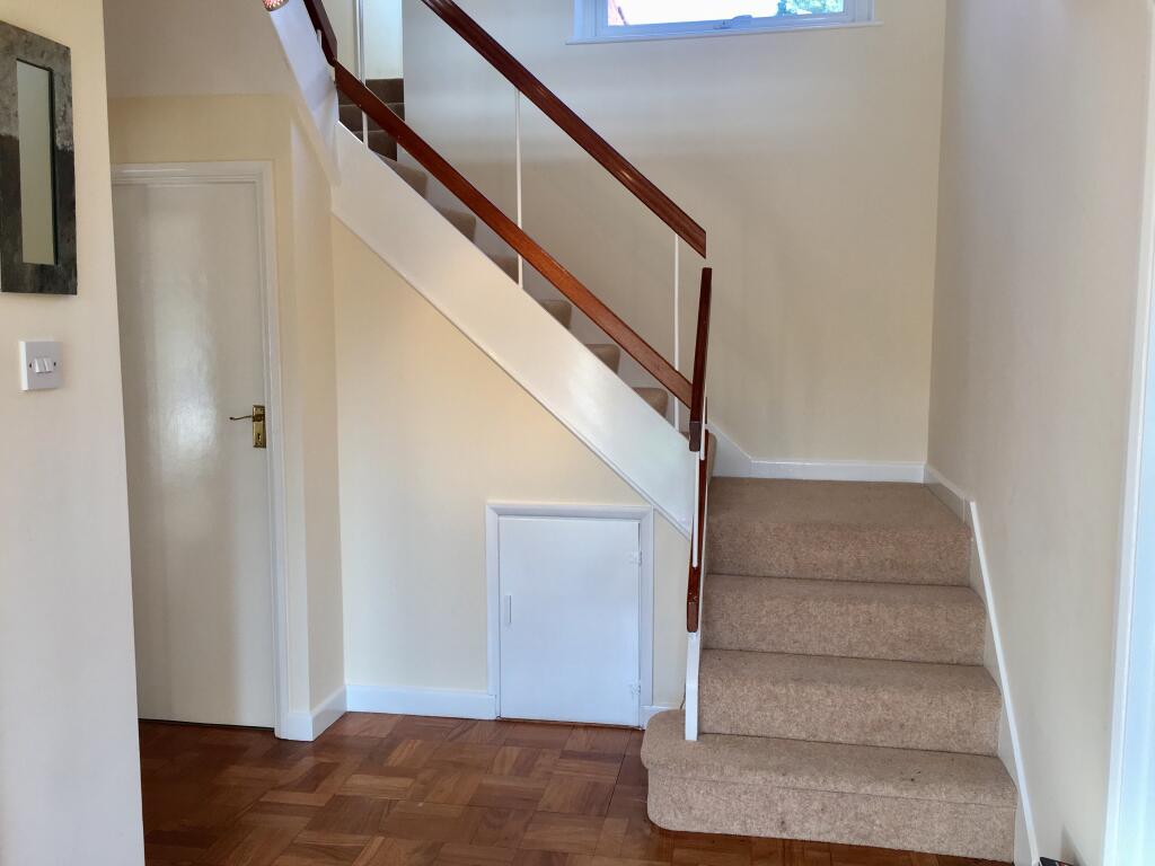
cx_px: 578
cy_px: 433
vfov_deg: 48.2
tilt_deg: -6.3
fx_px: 968
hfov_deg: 61.7
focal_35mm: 29
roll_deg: -0.7
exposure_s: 1/50
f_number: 2.2
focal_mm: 4.15
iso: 32
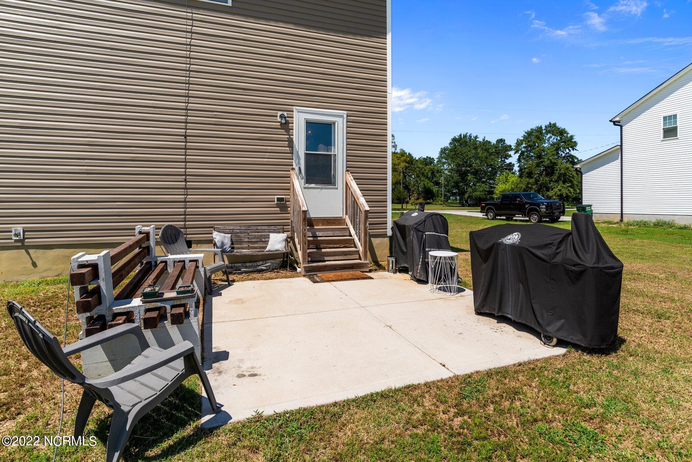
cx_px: 346
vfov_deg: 67.4
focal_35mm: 18
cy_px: 231
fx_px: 346
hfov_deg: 90.0
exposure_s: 1/640
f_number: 8
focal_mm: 18
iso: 100
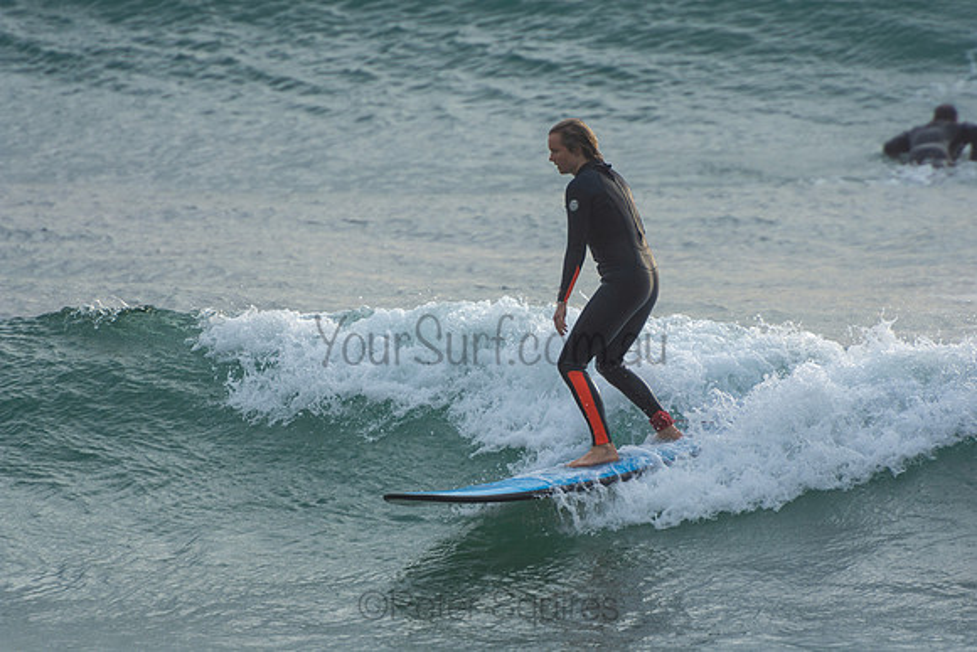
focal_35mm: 600
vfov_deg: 2.3
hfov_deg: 3.4
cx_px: 488
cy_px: 326
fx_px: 16286
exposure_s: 1/400
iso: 160
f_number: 5.6
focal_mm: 400
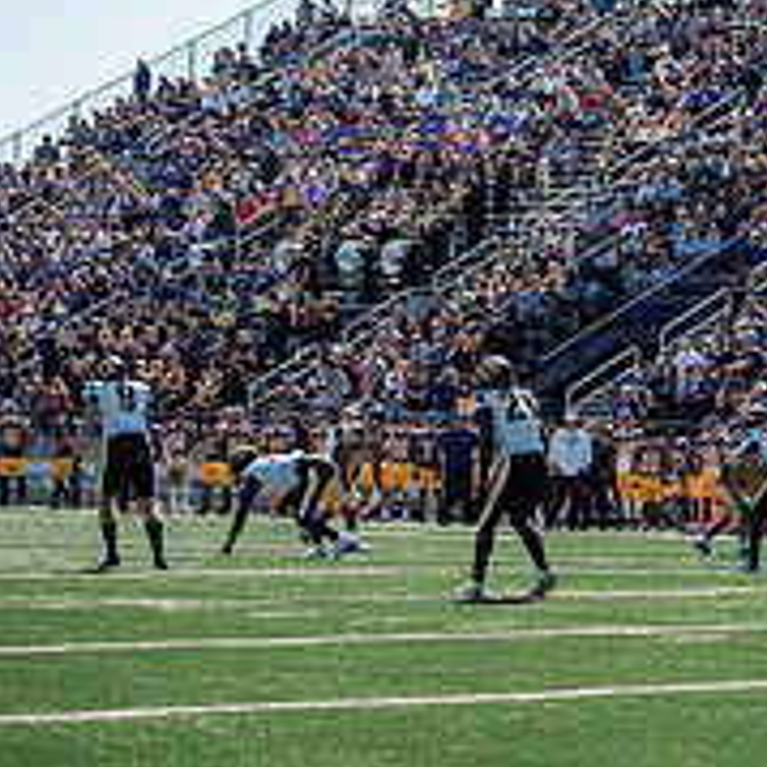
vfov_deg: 9.1
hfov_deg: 8.8
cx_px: 1238
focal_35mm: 193
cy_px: 264
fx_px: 4838
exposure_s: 1/800
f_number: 3.5
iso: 100
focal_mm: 70
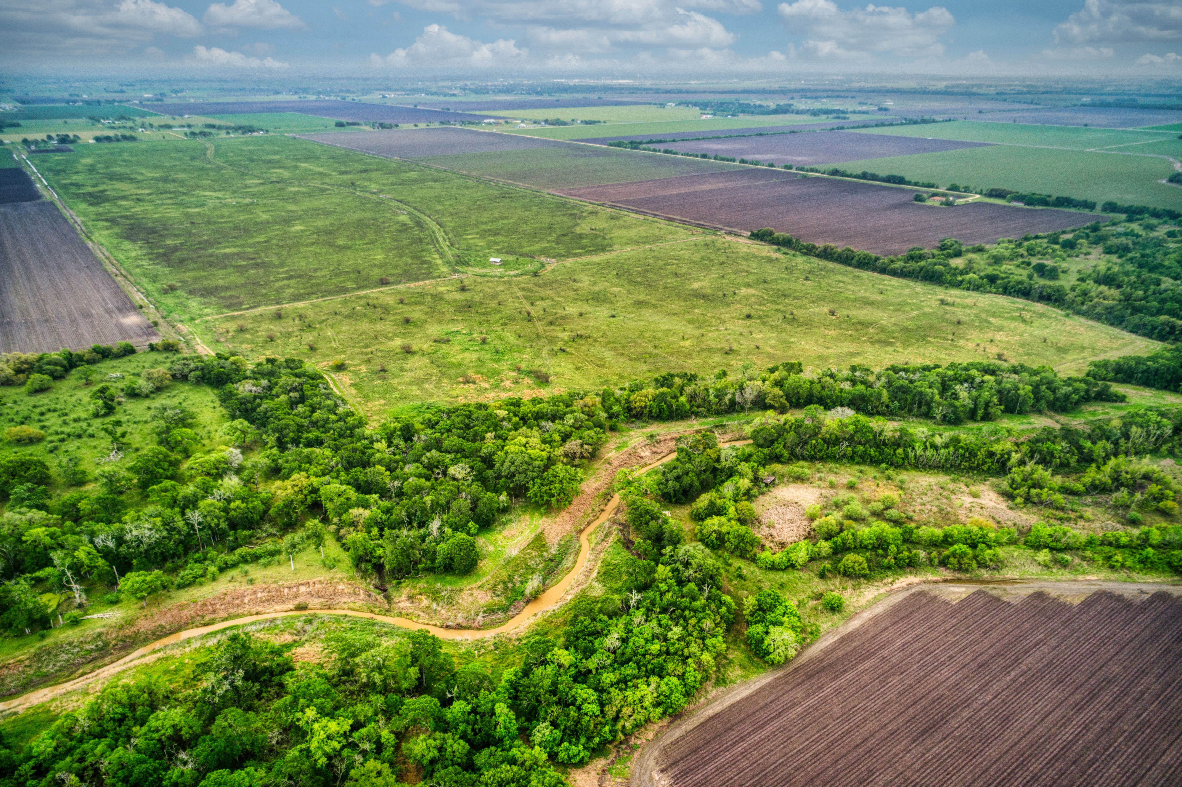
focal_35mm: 24
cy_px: 394
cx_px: 591
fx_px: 788
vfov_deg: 53.1
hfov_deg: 73.8
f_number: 3.2
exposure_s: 1/60
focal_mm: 8.8
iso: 100
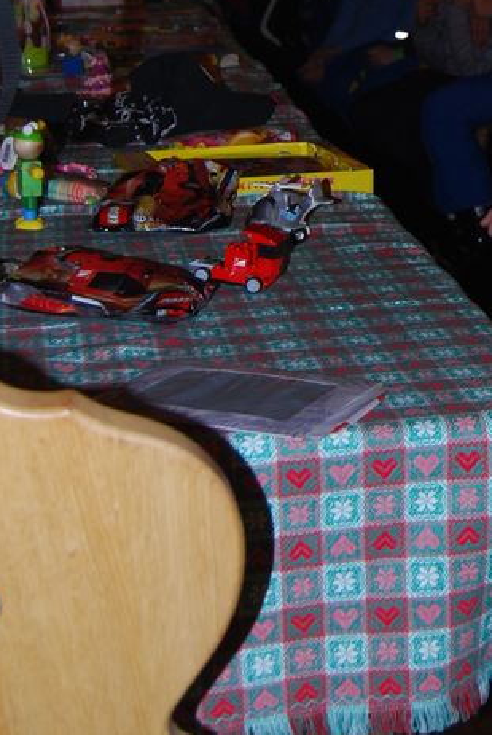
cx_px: 574
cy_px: 103
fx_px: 1595
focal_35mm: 78
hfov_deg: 16.8
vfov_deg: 25.3
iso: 200
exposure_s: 1/60
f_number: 3.8
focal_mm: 20
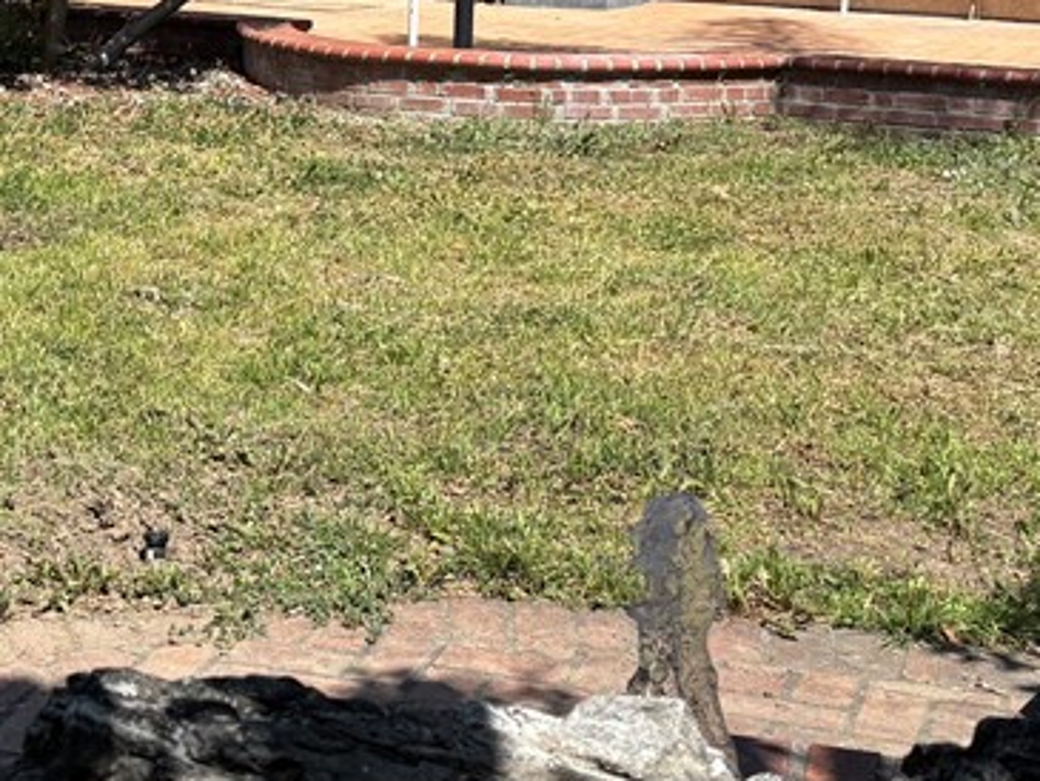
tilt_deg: -9.9
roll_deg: -0.6
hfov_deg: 26.4
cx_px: 271
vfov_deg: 20.0
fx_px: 2194
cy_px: 180
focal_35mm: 73
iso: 50
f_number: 1.6
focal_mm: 5.96
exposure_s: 1/2933
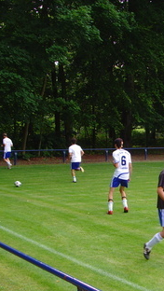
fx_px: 525
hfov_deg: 17.7
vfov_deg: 30.9
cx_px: 126
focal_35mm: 68
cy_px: 168
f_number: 3.5
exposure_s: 1/90
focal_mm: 6.6
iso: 80
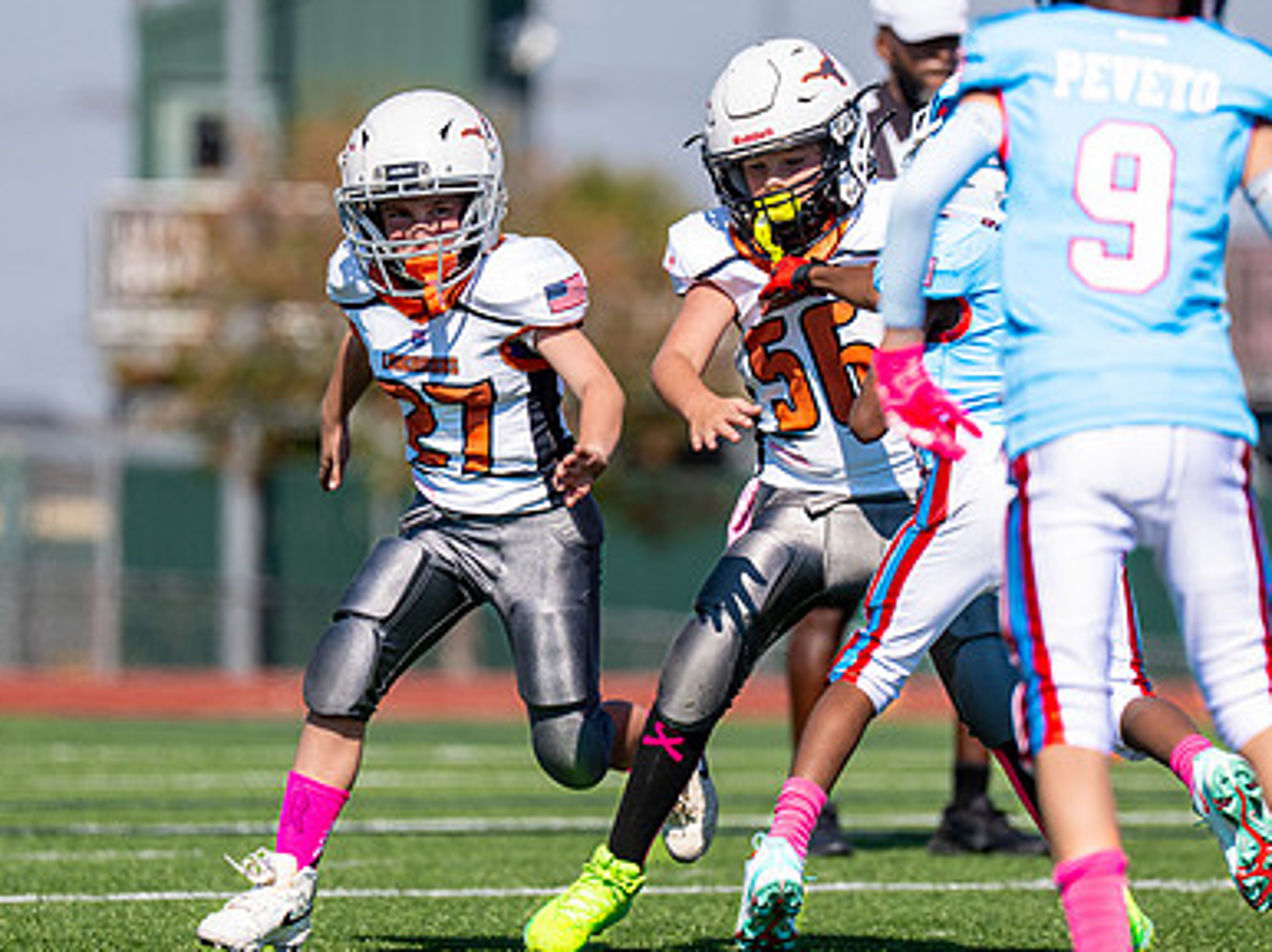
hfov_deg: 4.7
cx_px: 707
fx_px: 15387
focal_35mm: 419
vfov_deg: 3.5
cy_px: 447
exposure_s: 1/2500
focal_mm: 200
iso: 100
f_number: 2.8
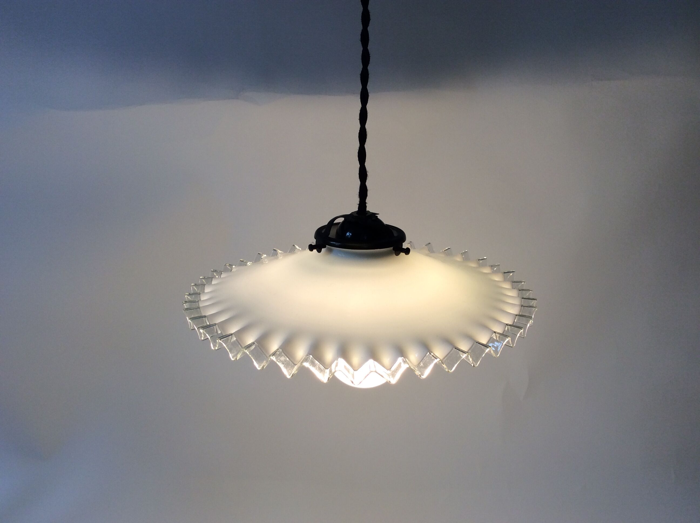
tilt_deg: -21.9
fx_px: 646
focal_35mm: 32
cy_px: 262
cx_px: 350
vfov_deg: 44.1
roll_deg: +1.1
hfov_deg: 56.9
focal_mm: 3.3
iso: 32
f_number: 2.4
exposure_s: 1/105
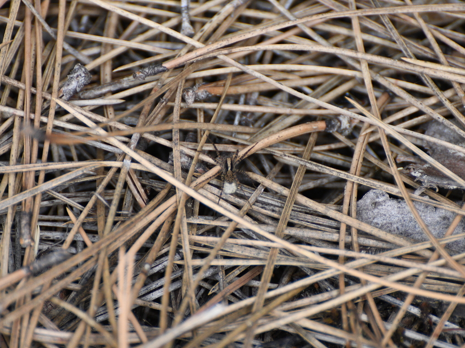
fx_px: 6594
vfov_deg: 3.0
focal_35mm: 491
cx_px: 224
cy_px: 173
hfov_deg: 4.0
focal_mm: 300
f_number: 5.6
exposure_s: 1/2000
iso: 1600
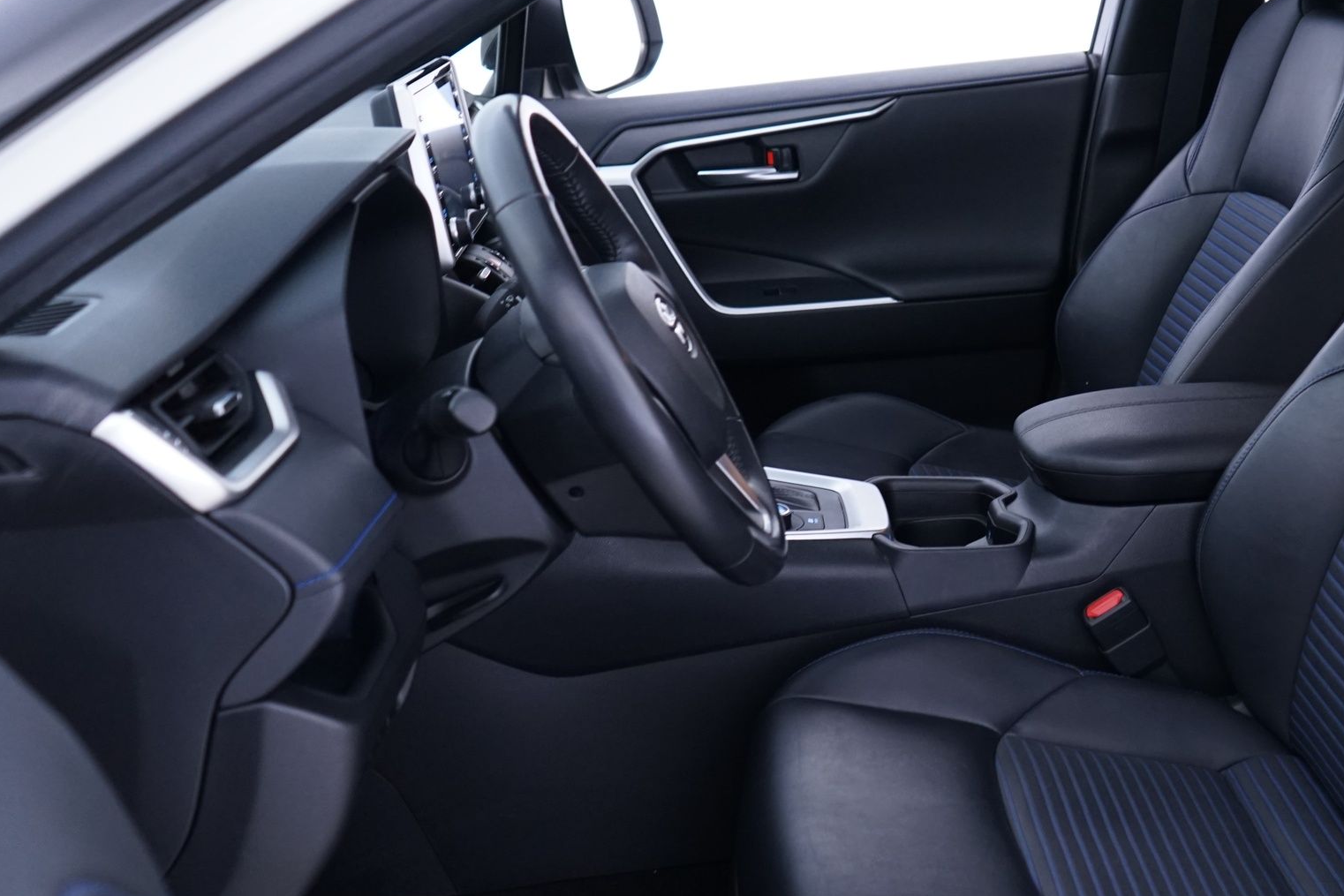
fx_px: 1717
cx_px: 1043
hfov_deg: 41.2
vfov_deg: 29.2
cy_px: 468
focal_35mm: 46
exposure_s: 1/15
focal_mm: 28
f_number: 3.5
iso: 1250
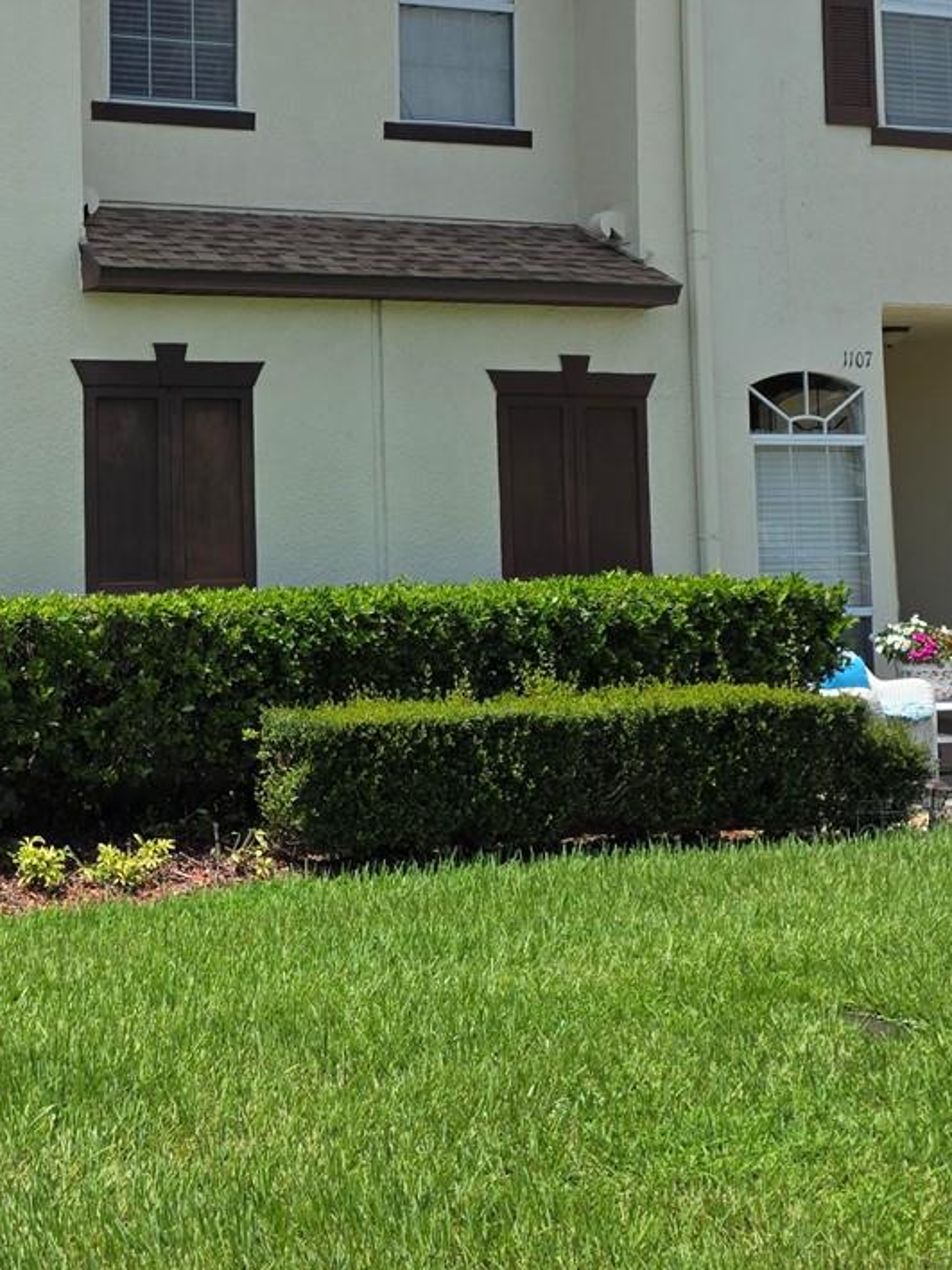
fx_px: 1907
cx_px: 70
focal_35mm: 52
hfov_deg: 26.9
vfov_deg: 36.2
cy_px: 357
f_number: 1.7
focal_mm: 6.3
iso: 80
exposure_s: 1/5296
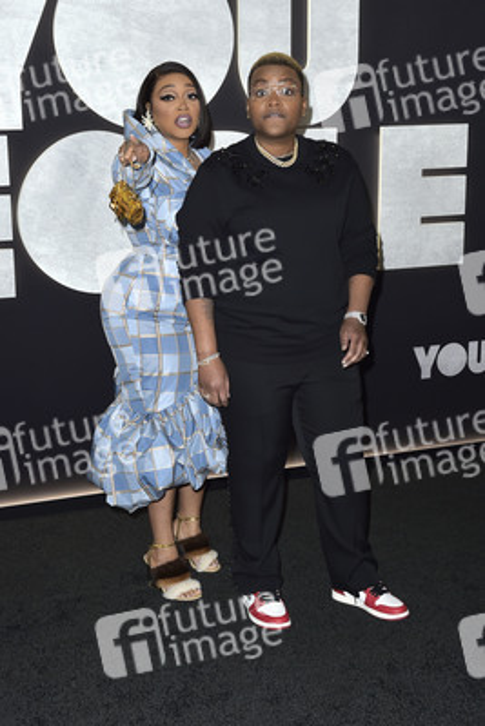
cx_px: 242
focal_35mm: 52
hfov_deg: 26.0
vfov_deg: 38.2
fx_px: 1050
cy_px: 363
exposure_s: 1/250
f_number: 6.3
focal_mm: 52
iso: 500
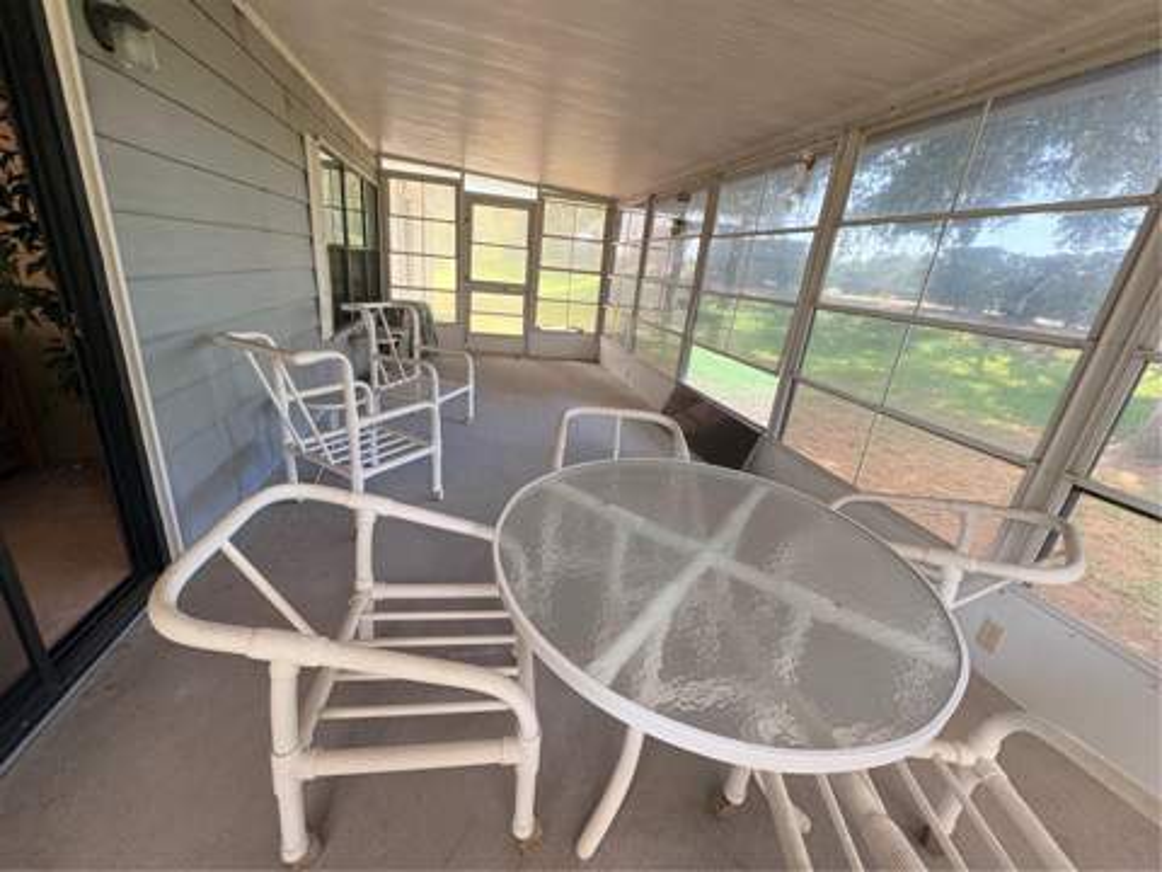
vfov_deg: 85.7
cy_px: 436
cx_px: 581
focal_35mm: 14
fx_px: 470
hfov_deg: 102.1
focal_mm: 2.22
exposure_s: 1/97
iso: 200
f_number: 2.2
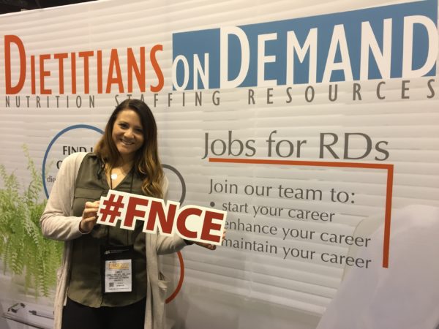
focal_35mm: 29
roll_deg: -3.4
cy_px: 164
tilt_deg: -3.6
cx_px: 220
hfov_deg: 61.7
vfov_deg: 48.2
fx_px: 368
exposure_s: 1/30
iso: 64
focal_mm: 4.15
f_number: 2.2
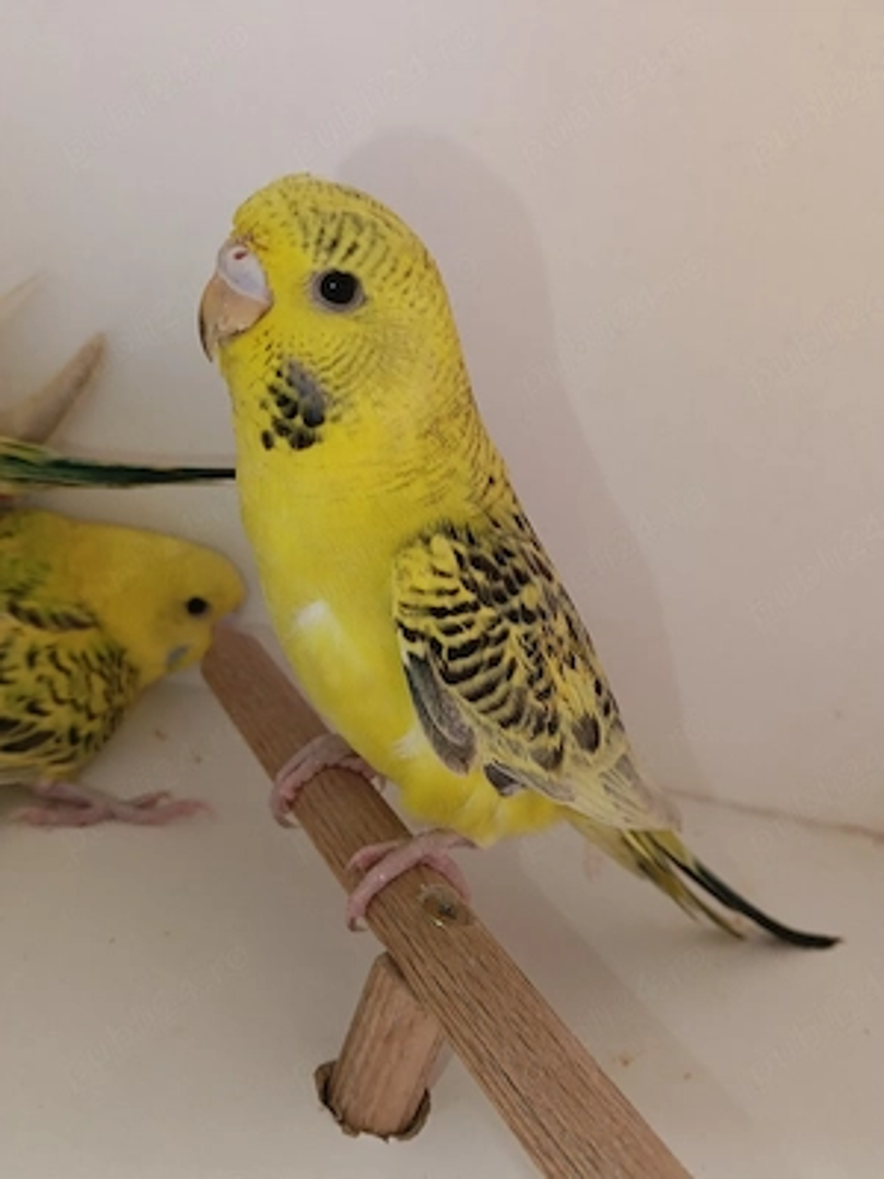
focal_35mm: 27
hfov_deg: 51.4
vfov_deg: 65.3
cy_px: 590
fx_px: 919
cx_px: 442
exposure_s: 1/33.3
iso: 125
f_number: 1.8
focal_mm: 3.98
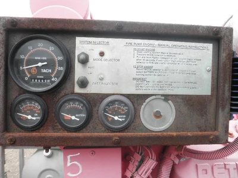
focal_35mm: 28
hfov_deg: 63.4
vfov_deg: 49.7
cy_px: 89
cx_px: 119
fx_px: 193
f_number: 3
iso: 64
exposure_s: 1/250
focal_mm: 5
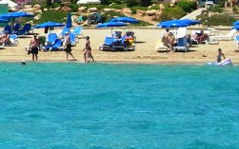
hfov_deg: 7.8
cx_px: -117
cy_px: 6
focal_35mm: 264
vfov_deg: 5.0
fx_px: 1720
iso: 50
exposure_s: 1/425
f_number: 5.9
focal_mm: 12.7
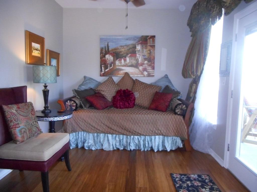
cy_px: 96
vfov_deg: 54.9
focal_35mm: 25
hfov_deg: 69.4
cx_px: 128
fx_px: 186
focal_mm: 4.5
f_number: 3.7
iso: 640
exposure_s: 1/25
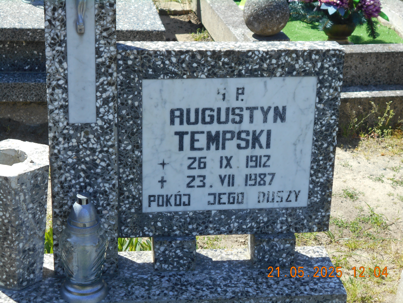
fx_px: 885
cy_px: 152
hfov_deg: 25.7
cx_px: 202
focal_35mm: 76
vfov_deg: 19.4
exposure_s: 1/200
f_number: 5.8
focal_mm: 13.5
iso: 80
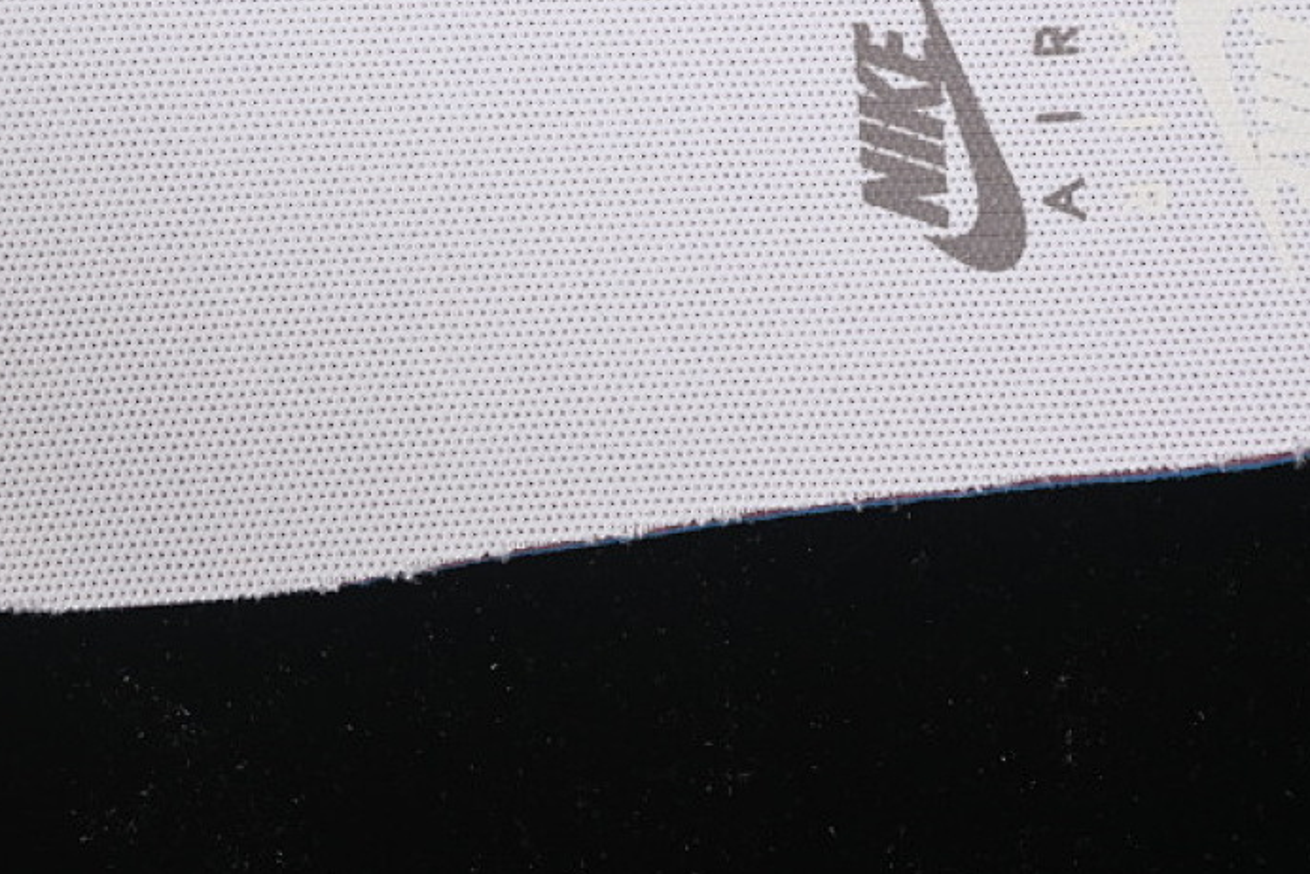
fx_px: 4259
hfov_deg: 17.5
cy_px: 202
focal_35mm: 117
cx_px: 509
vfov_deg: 11.7
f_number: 7.1
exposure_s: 1/80
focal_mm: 50
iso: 160
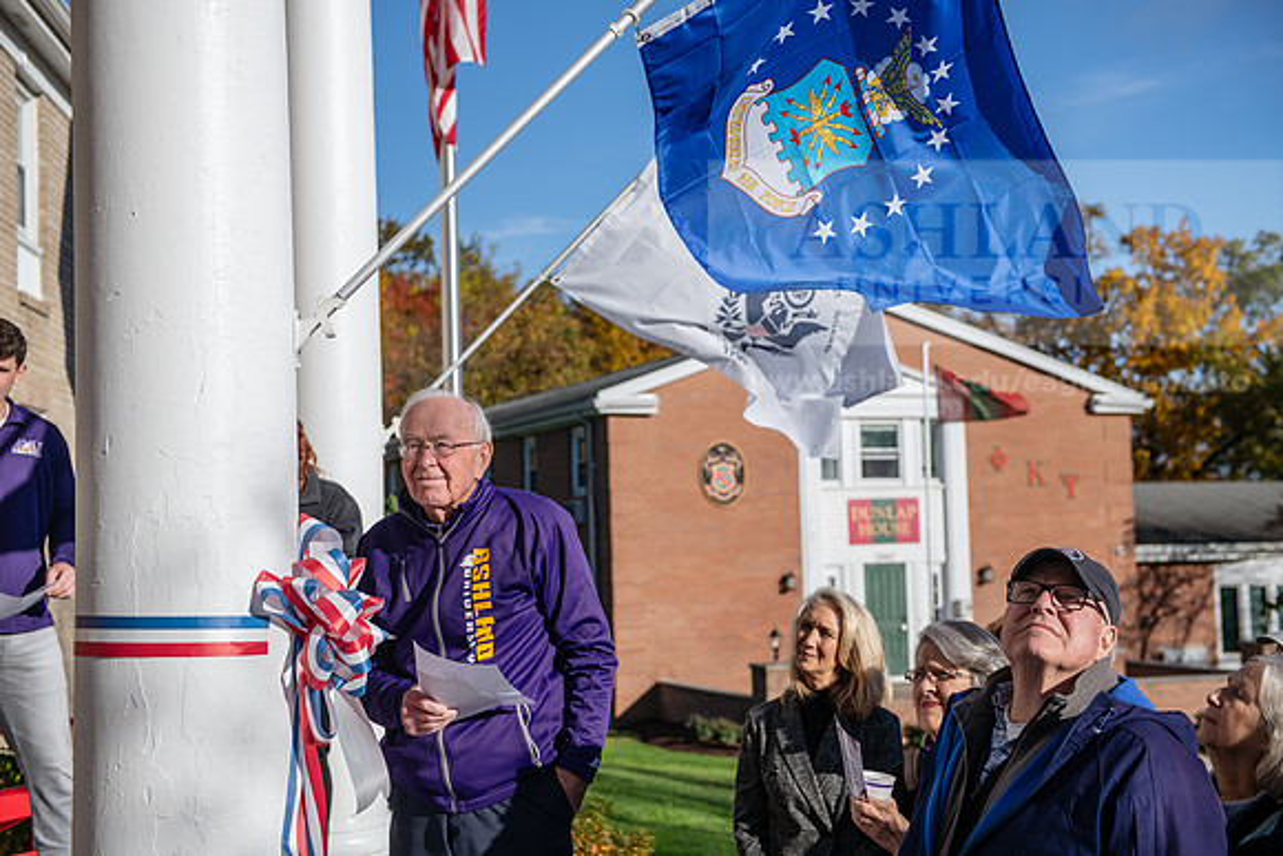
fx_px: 1854
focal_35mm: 52
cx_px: 642
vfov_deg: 26.0
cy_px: 428
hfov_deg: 38.2
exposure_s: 1/1000
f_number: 3.5
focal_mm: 52
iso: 80
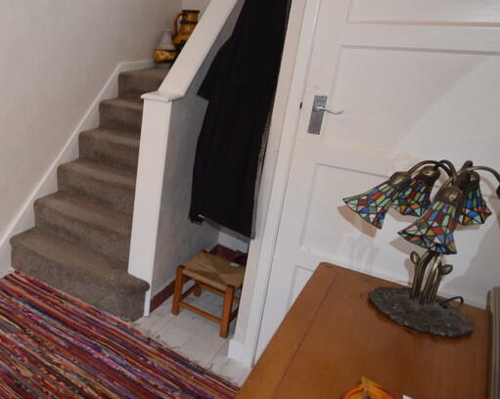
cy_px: 157
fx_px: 480
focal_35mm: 32
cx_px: 23
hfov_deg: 47.6
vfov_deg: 44.9
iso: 800
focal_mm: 11.5
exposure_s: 1/60
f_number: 4.2
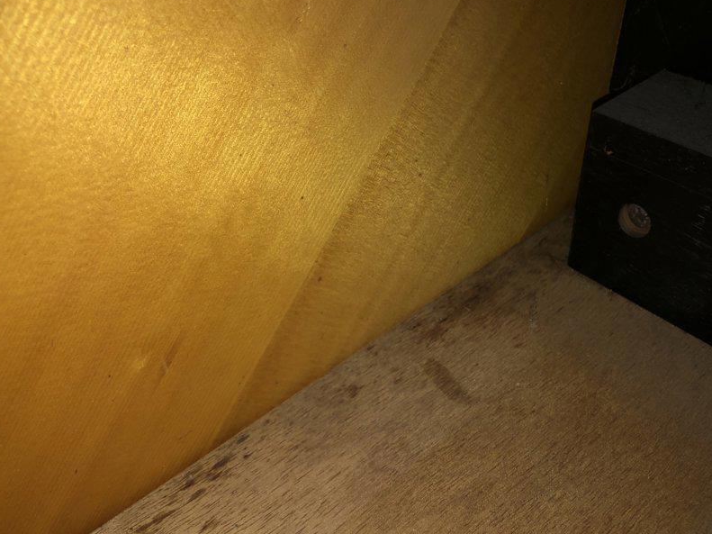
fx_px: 699
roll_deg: +3.9
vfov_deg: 41.8
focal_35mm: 34
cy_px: 253
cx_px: 382
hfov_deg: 53.9
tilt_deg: -39.8
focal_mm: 3.99
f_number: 1.8
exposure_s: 1/7
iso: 20
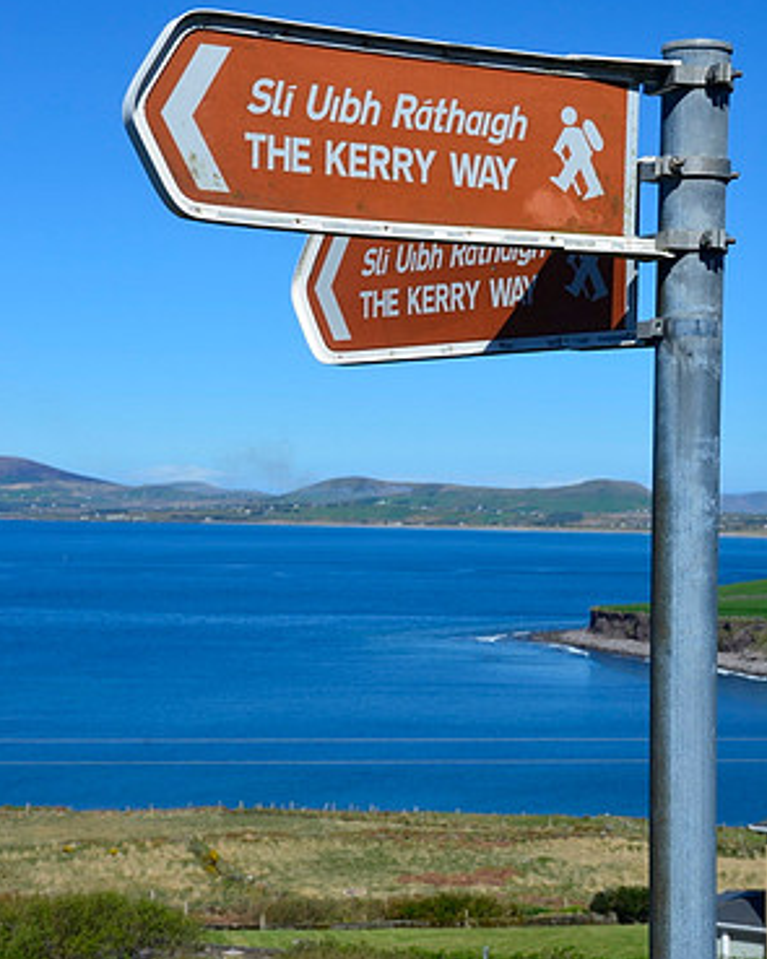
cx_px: 385
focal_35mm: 72
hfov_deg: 21.3
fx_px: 2044
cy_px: 533
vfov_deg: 26.4
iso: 100
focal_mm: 42
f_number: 11
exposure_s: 1/160
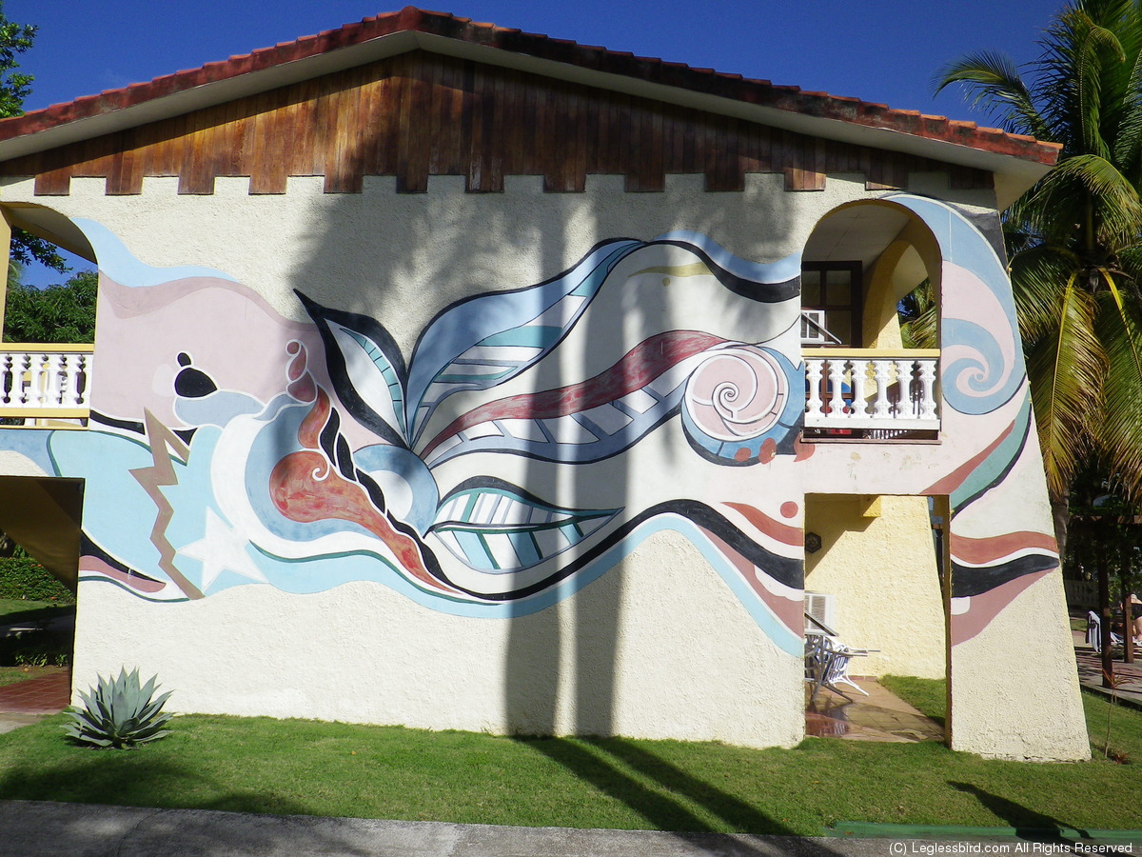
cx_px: 571
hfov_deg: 63.4
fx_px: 924
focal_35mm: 28
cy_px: 428
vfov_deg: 49.7
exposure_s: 1/200
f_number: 8.3
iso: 80
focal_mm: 5
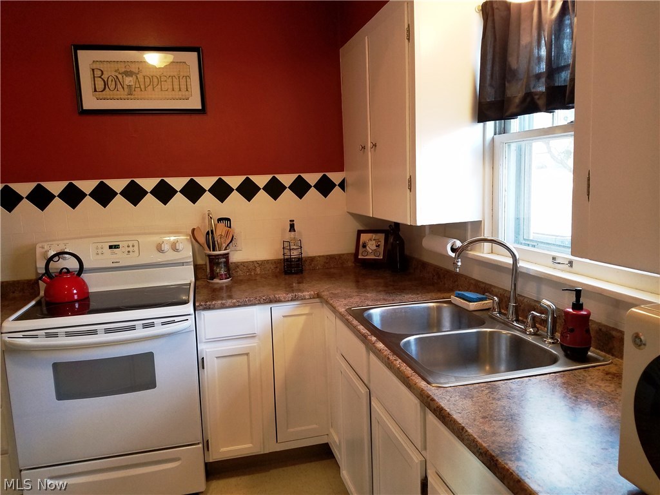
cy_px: 248
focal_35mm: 26
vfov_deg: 53.1
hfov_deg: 67.3
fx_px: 496
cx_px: 330
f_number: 1.7
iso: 160
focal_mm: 4.2
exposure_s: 1/40
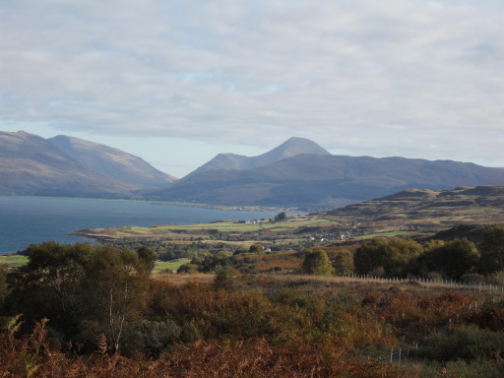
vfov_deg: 13.5
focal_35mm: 110
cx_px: 252
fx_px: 1602
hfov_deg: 17.9
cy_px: 189
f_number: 5.6
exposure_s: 1/250
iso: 80
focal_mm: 19.3
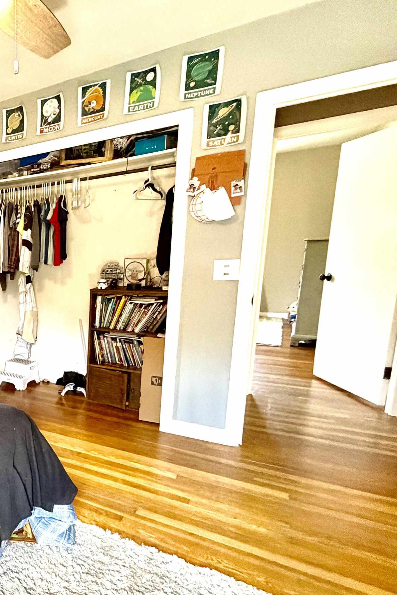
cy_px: 330
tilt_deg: -10.1
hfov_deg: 37.1
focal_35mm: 25
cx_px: -95
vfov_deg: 71.3
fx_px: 413
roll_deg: +3.0
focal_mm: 2.22
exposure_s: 1/60
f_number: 2.2
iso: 500
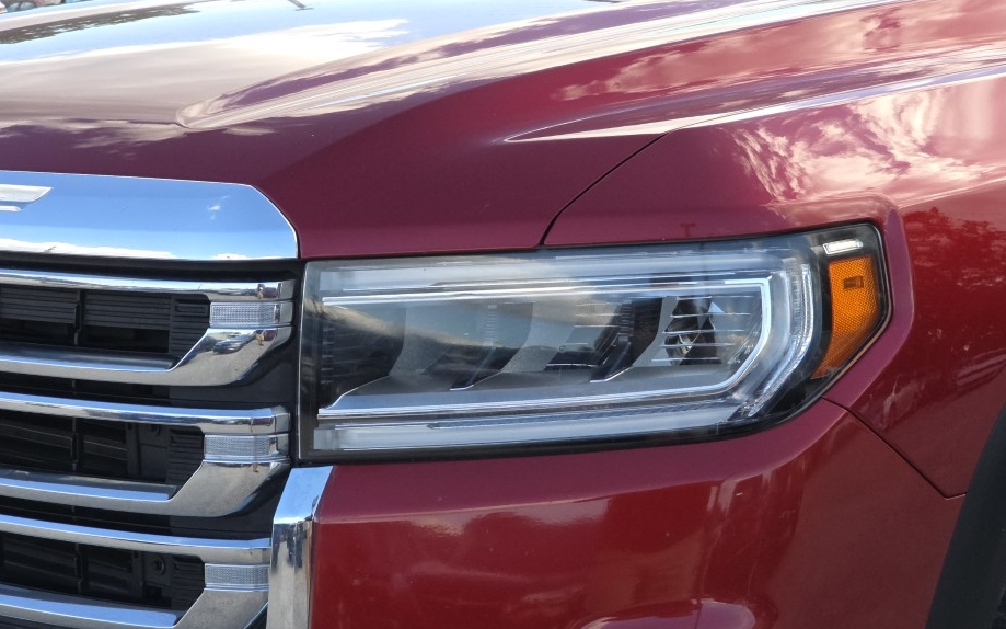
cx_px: 545
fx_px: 2357
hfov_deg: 24.1
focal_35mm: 86
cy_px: 335
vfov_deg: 15.2
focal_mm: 7.9
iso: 50
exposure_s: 1/451
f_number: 2.4
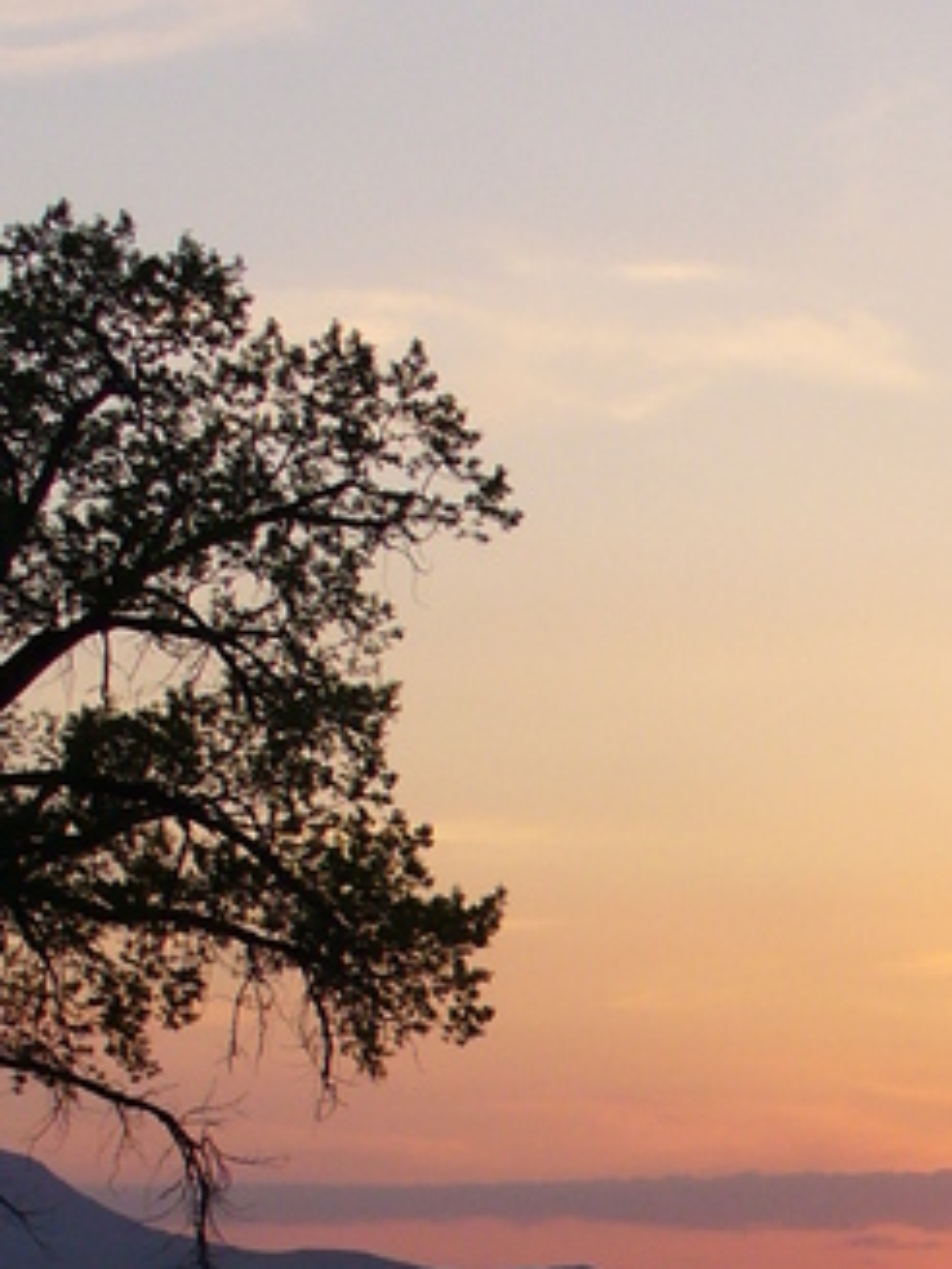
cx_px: 1281
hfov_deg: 9.7
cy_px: 1373
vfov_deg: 12.9
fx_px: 5500
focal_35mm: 150
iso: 80
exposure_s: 1/250
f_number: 3
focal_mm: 7.9
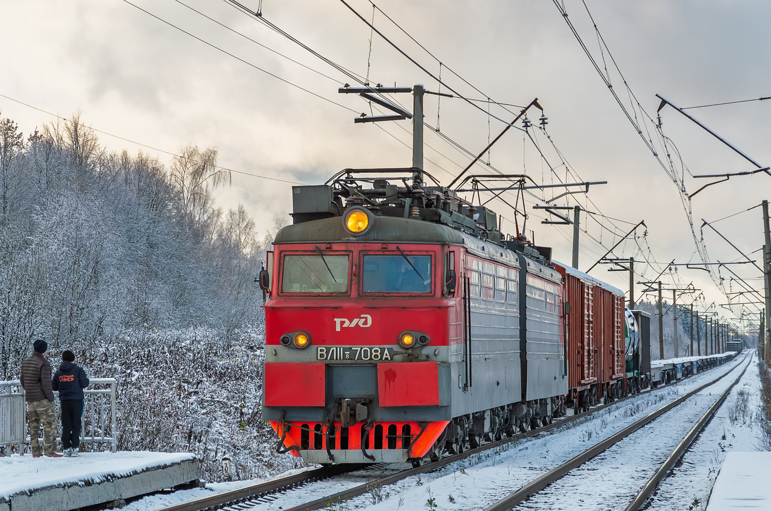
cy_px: 256
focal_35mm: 120
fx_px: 2564
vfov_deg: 11.4
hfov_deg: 17.1
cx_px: 386
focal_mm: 80
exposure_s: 1/400
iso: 250
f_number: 5.3
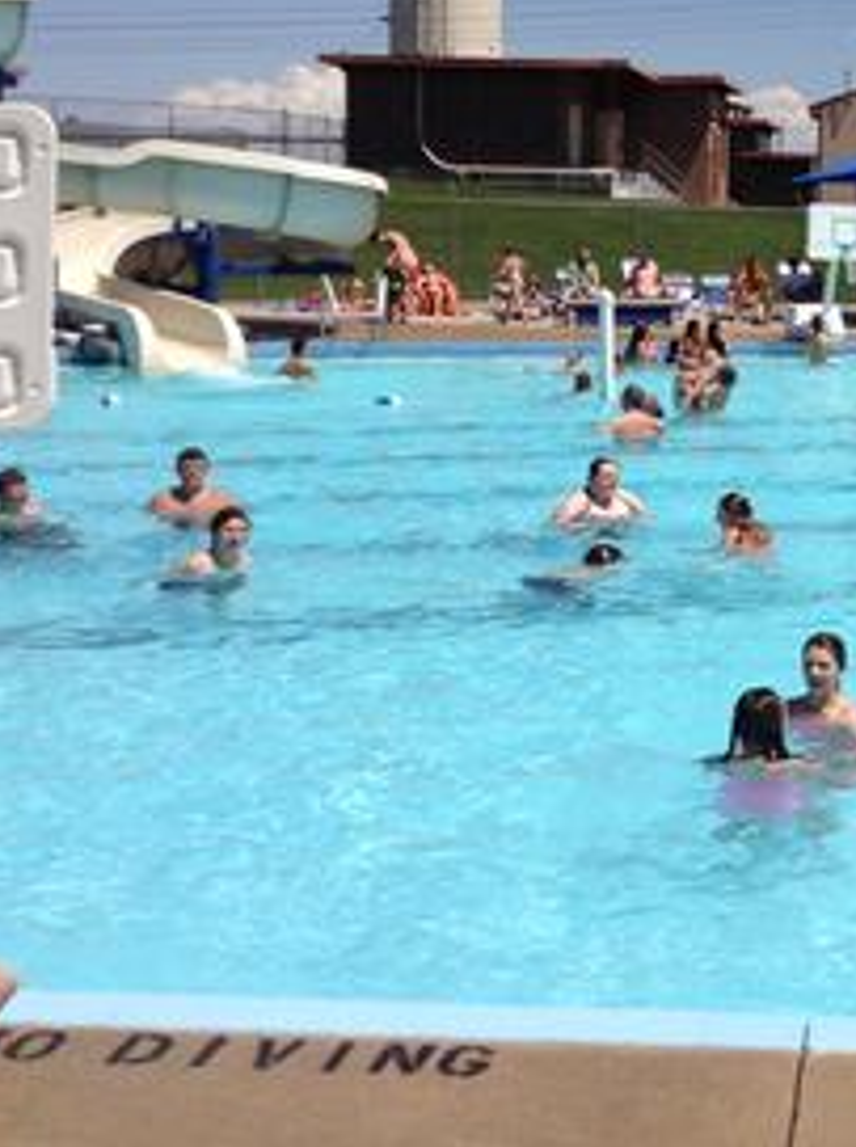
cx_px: 826
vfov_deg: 29.7
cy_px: 426
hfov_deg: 21.8
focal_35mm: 65
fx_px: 2150
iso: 32
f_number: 2.4
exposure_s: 1/2519
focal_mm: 3.3
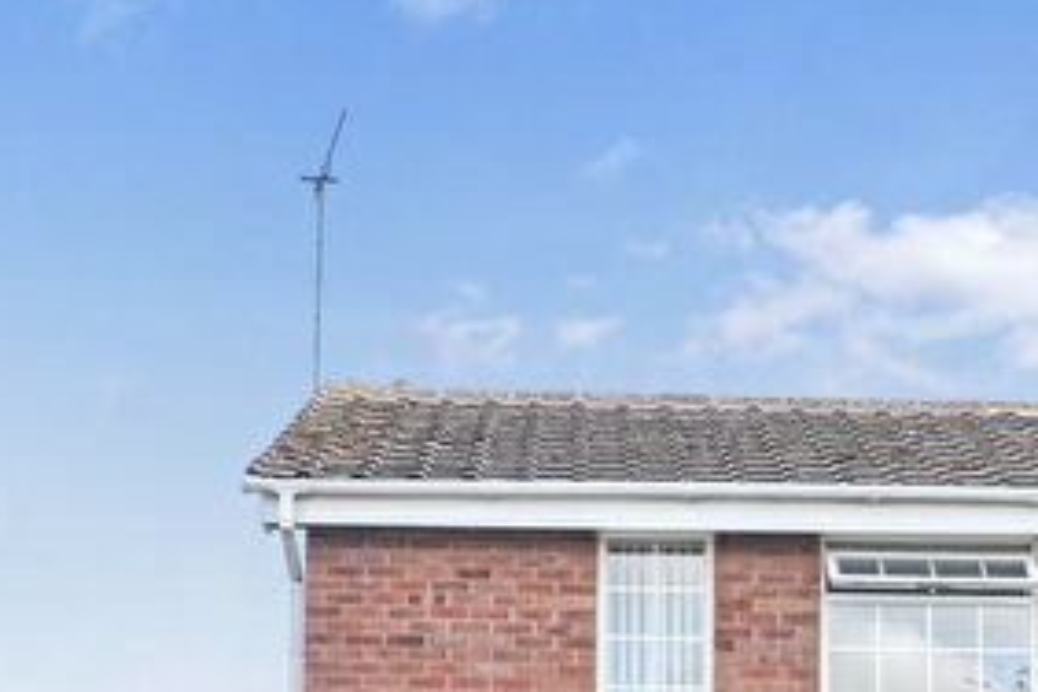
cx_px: 795
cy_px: 845
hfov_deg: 25.6
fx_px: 2256
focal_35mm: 78
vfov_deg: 16.7
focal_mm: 21
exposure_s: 1/200
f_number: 6.3
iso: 100
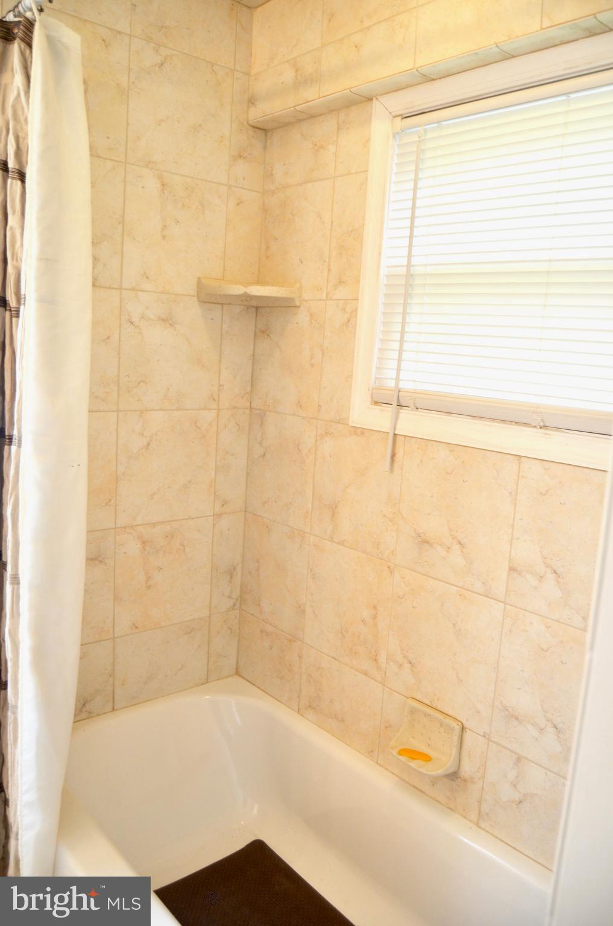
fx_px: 693
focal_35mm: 27
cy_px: 463
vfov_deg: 67.5
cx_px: 306
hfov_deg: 47.7
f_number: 4
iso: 450
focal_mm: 18
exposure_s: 1/60
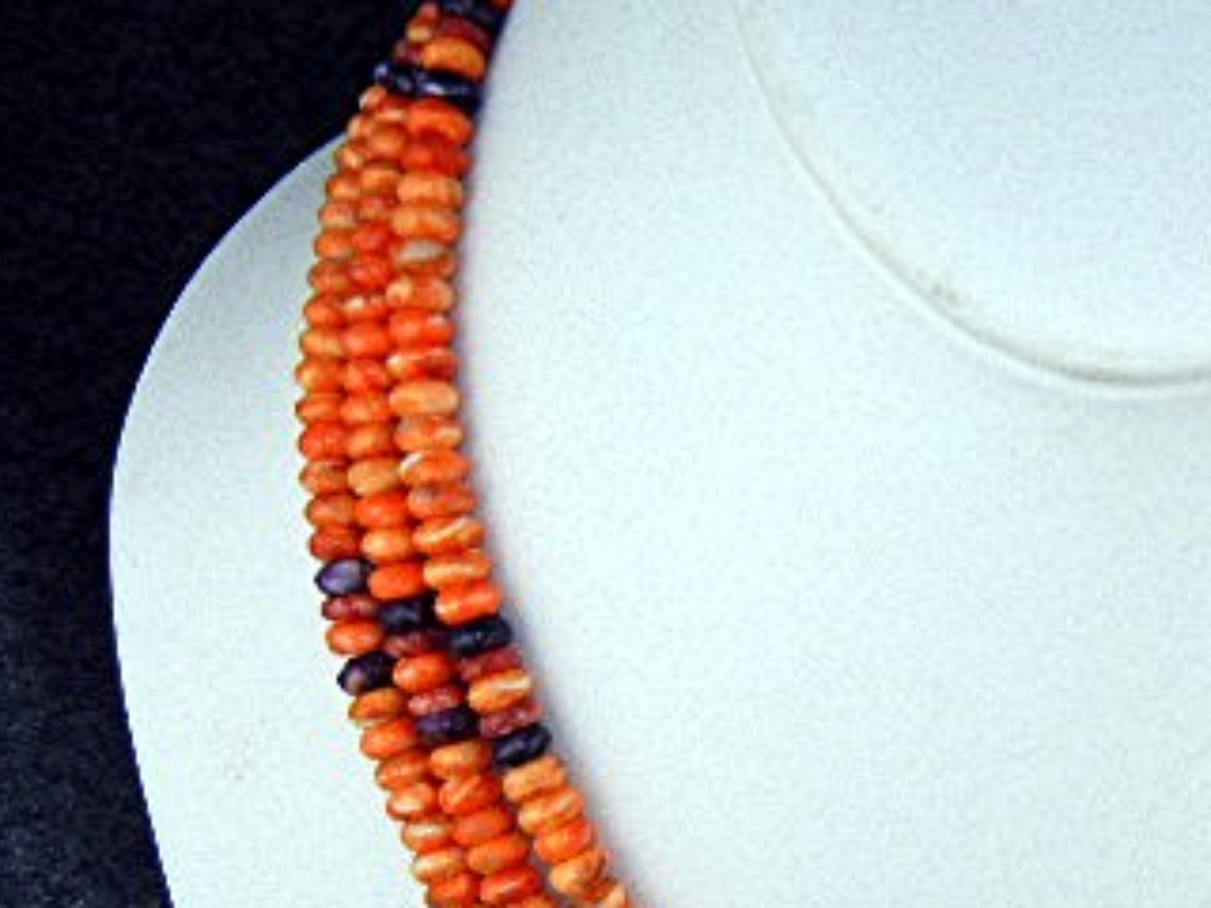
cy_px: 719
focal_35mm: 60
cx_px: 1158
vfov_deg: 24.1
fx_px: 2099
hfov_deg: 30.3
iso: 160
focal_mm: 5.4
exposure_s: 1/51.7
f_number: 3.5
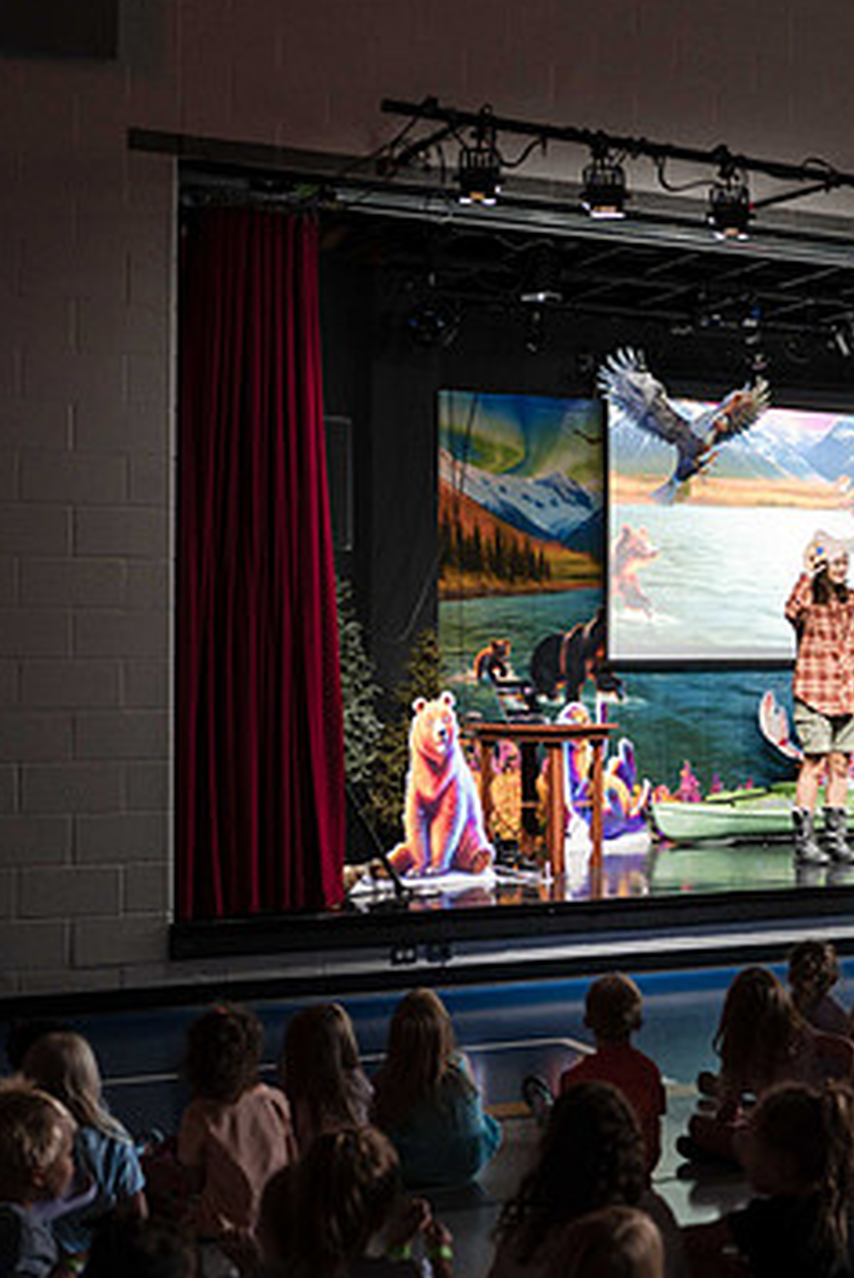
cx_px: 829
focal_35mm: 61
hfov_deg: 21.6
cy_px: 666
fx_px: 2166
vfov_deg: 32.9
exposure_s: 1/125
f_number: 2.8
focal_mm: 35
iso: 1600
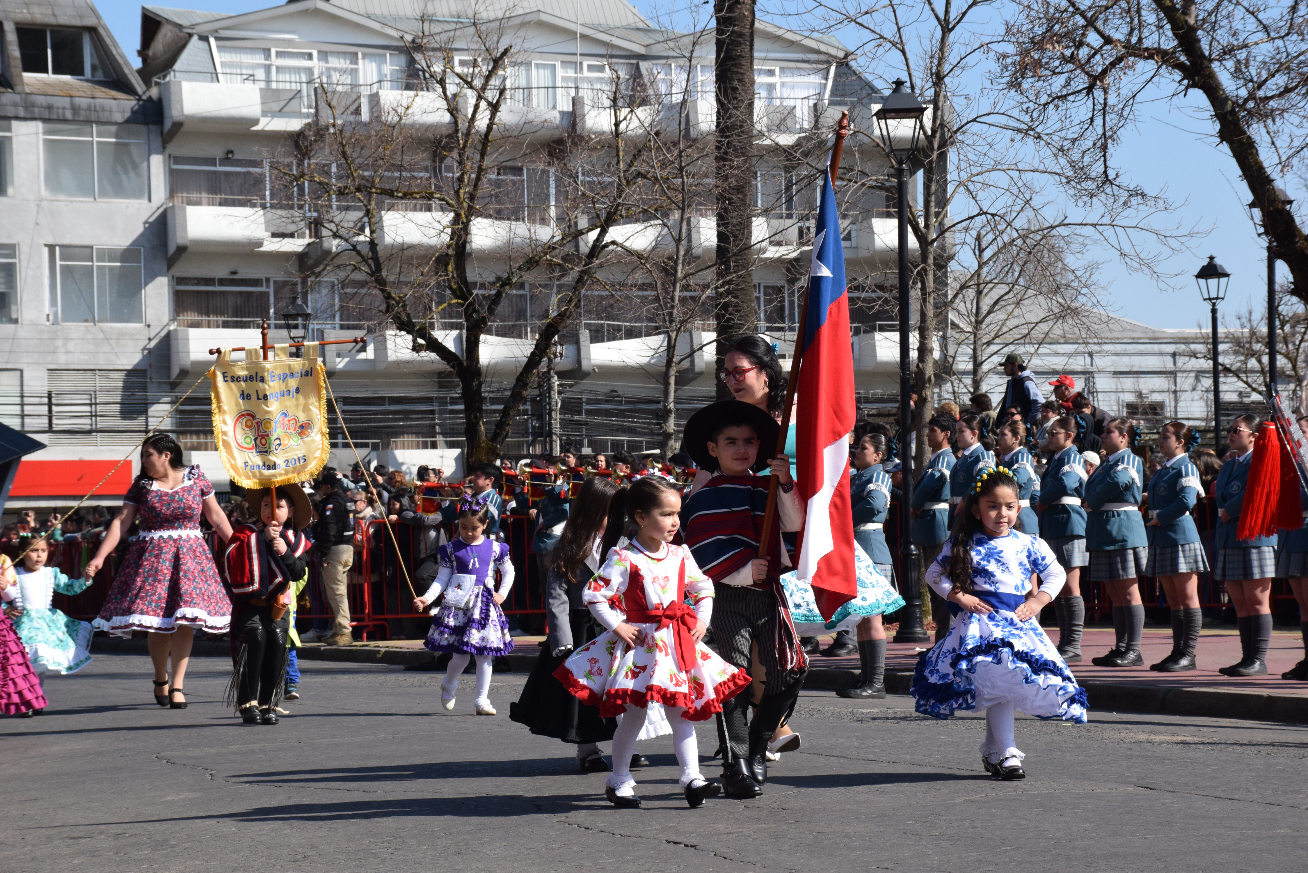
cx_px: 654
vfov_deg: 14.7
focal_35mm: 93
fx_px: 3380
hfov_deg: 21.9
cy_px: 436
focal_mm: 62
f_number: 10
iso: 1000
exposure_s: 1/1600
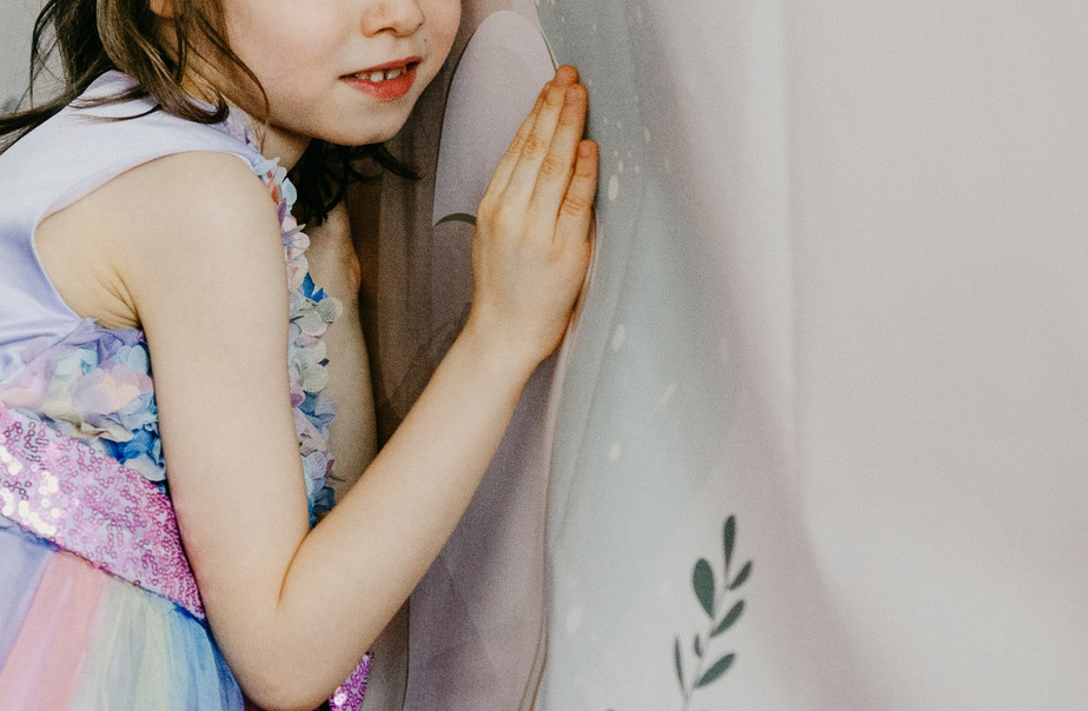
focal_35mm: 136
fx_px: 4085
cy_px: 93
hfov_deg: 15.2
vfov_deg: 9.9
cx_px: 447
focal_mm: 48
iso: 1000
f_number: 3.2
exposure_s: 1/250
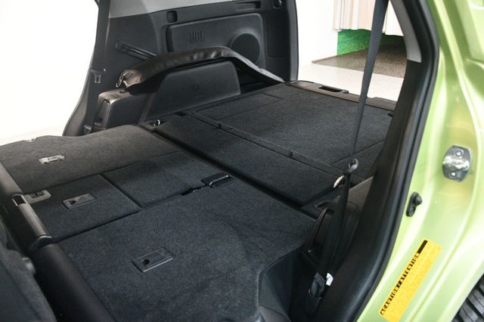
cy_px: 161
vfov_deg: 39.9
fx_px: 443
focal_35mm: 33
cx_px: 242
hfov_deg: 57.2
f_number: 3.5
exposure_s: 1/60
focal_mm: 22
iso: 4000
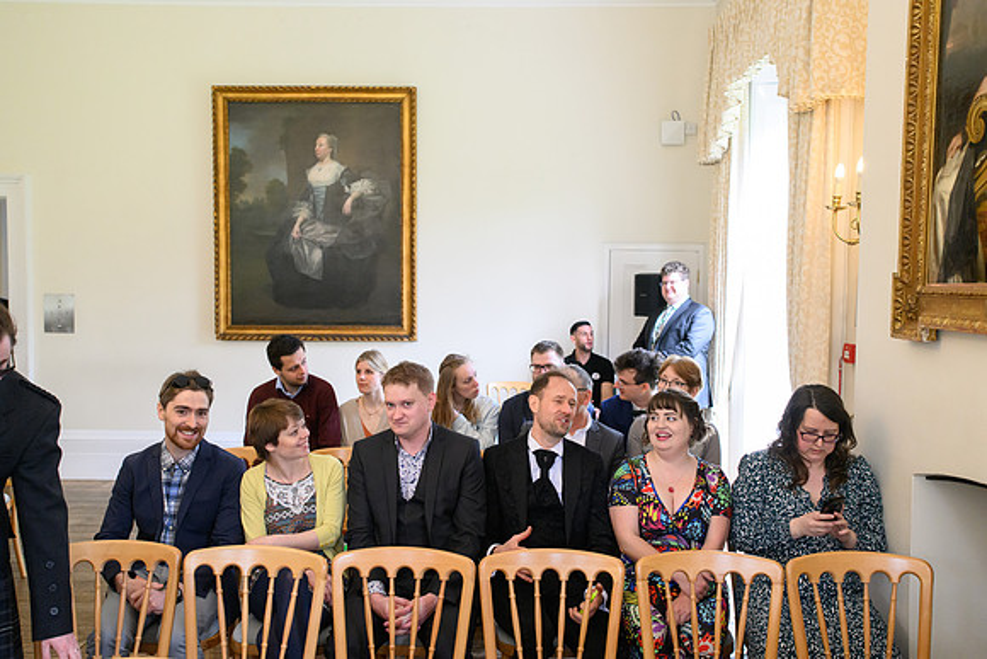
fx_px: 960
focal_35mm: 35
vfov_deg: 37.9
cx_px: 494
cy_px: 330
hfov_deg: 54.4
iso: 5600
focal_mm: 35
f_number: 4
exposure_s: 1/800
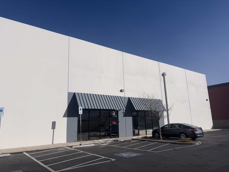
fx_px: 172
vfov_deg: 53.1
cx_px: 114
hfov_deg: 67.3
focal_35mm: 26
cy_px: 86
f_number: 1.6
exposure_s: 1/18519
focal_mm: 5.96
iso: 32
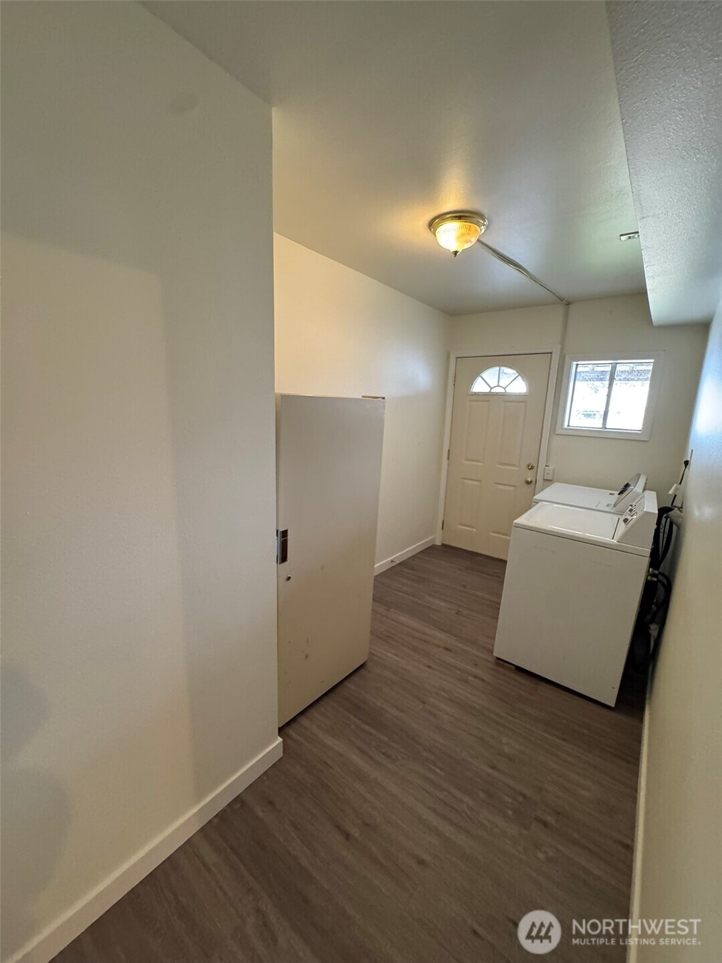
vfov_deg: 102.1
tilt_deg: -11.7
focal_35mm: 14
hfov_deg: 85.7
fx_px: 389
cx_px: 361
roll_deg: -1.8
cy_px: 482
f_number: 2.2
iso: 1000
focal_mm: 2.22
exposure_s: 1/60
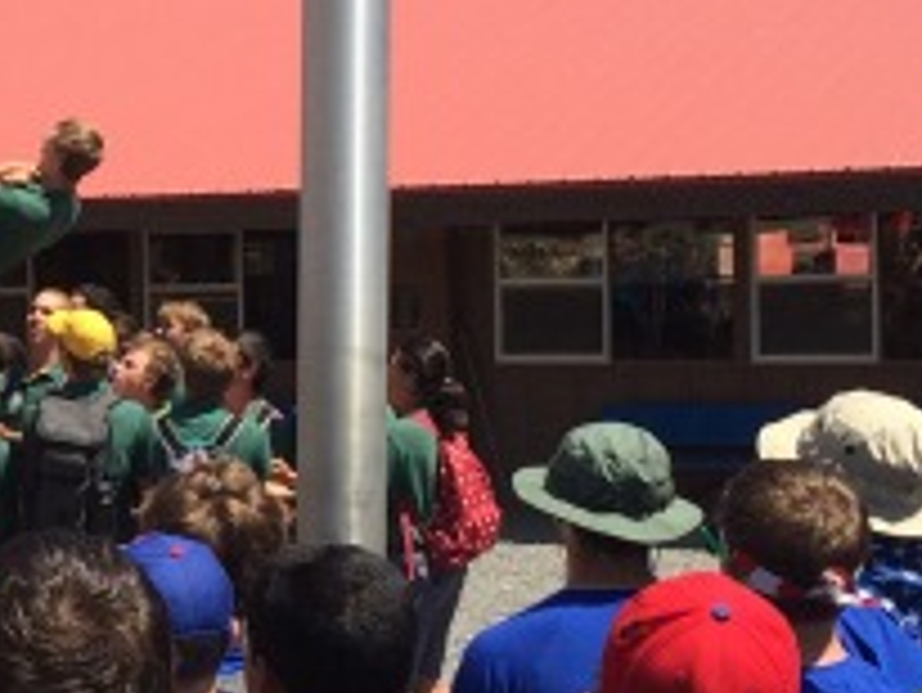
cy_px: 364
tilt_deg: +0.0
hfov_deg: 16.7
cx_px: -189
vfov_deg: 13.1
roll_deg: +1.6
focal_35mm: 113
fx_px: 3012
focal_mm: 4.15
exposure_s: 1/1709
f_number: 2.2
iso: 32
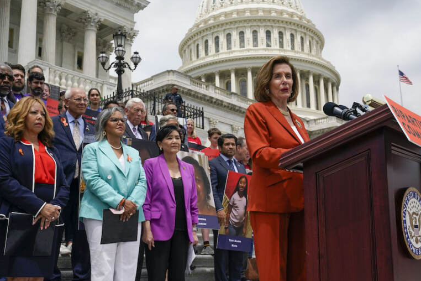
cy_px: 152
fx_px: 503
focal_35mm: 43
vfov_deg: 31.2
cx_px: 207
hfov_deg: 45.4
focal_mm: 32
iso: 500
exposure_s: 1/2000
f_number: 8
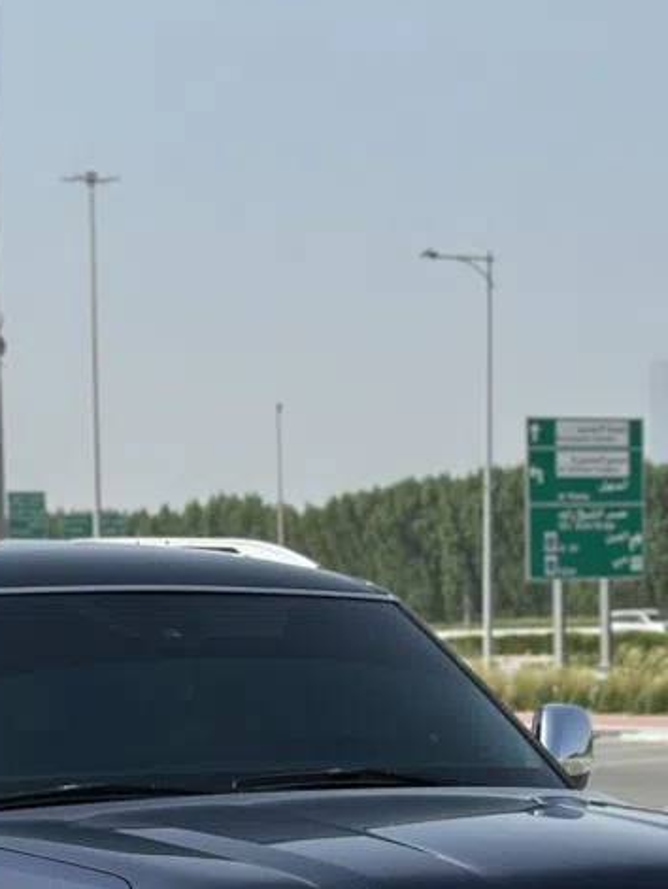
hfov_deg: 10.7
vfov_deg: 14.1
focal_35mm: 139
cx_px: 185
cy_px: 765
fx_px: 3572
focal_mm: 6.86
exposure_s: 1/2532
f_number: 1.78
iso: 100
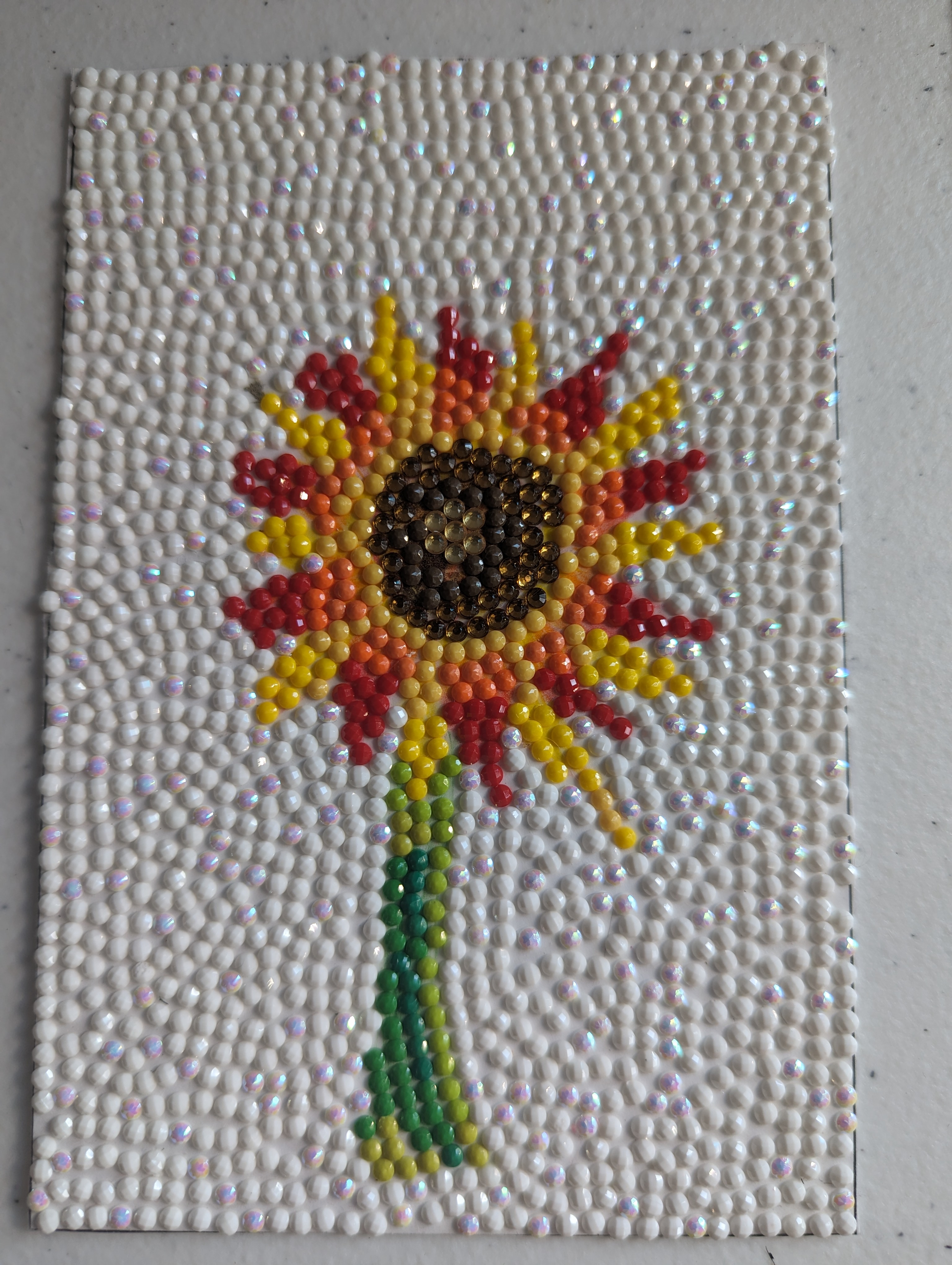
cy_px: 632
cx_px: 476
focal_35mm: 24
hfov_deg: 56.9
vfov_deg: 71.5
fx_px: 878
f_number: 1.85
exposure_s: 1/80.3
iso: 40
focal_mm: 6.81
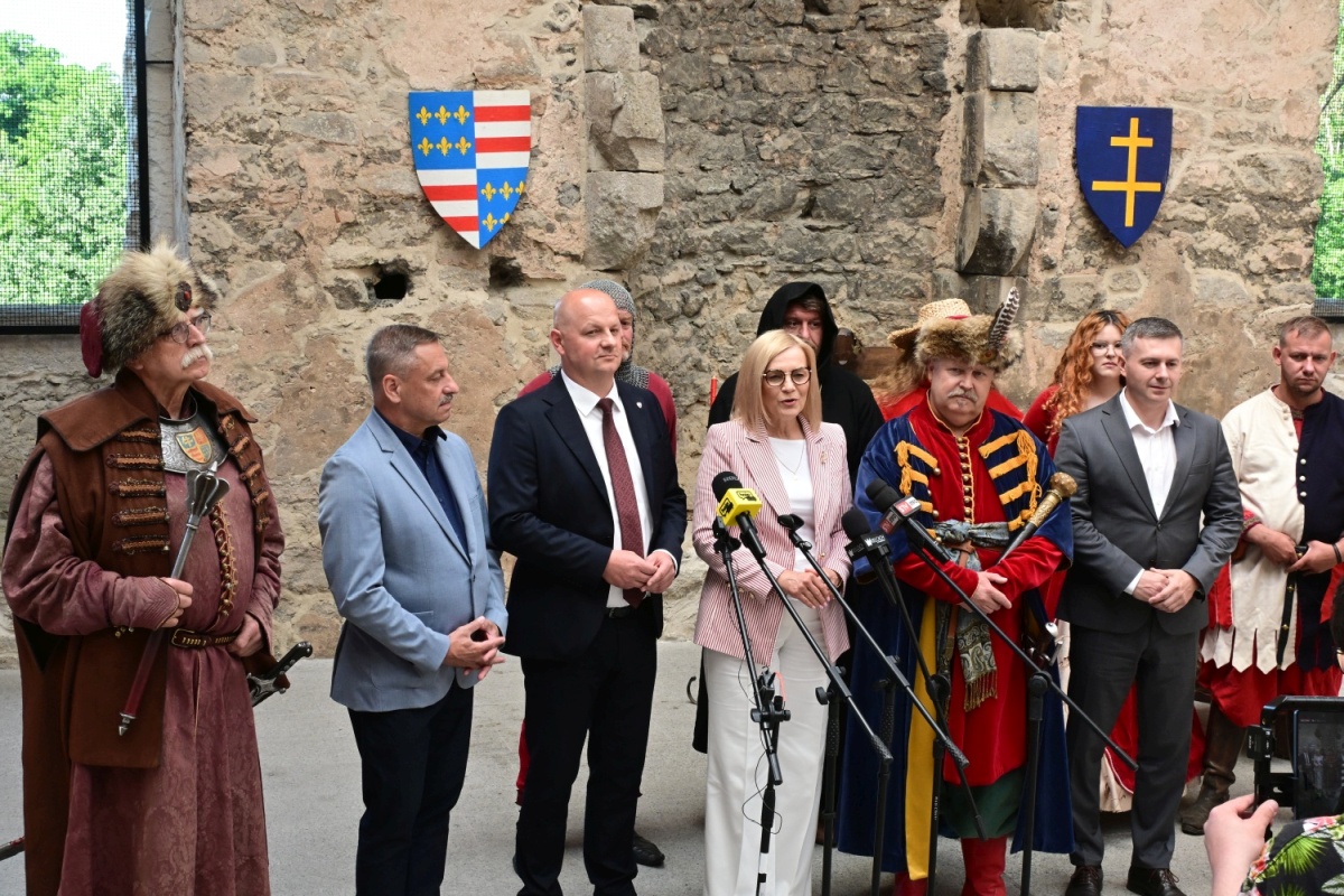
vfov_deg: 28.5
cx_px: 672
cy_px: 448
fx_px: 1764
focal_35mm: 47
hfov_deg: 41.7
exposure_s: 1/60
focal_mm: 31.5
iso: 800
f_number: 11
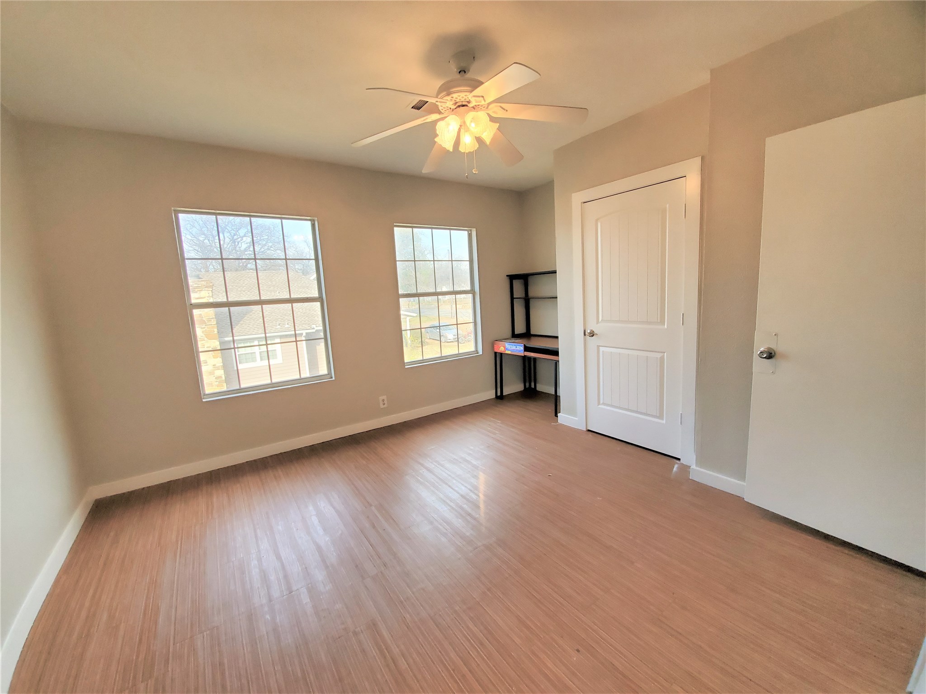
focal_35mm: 13
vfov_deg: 89.9
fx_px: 348
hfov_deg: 106.2
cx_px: 463
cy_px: 347
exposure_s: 1/119
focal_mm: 1.8
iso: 125
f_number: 2.2
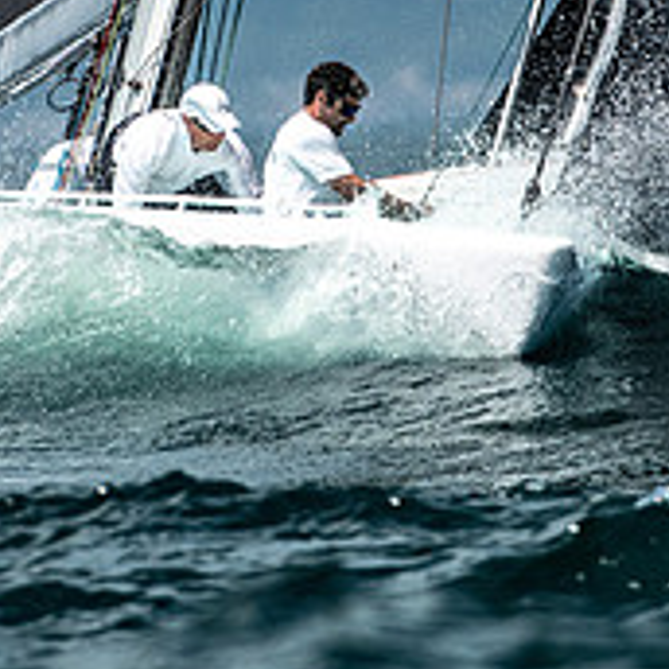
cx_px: 272
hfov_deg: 0.9
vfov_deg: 0.9
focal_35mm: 2004
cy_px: -86
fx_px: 43818
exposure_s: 1/2500
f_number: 5.6
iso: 400
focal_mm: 400
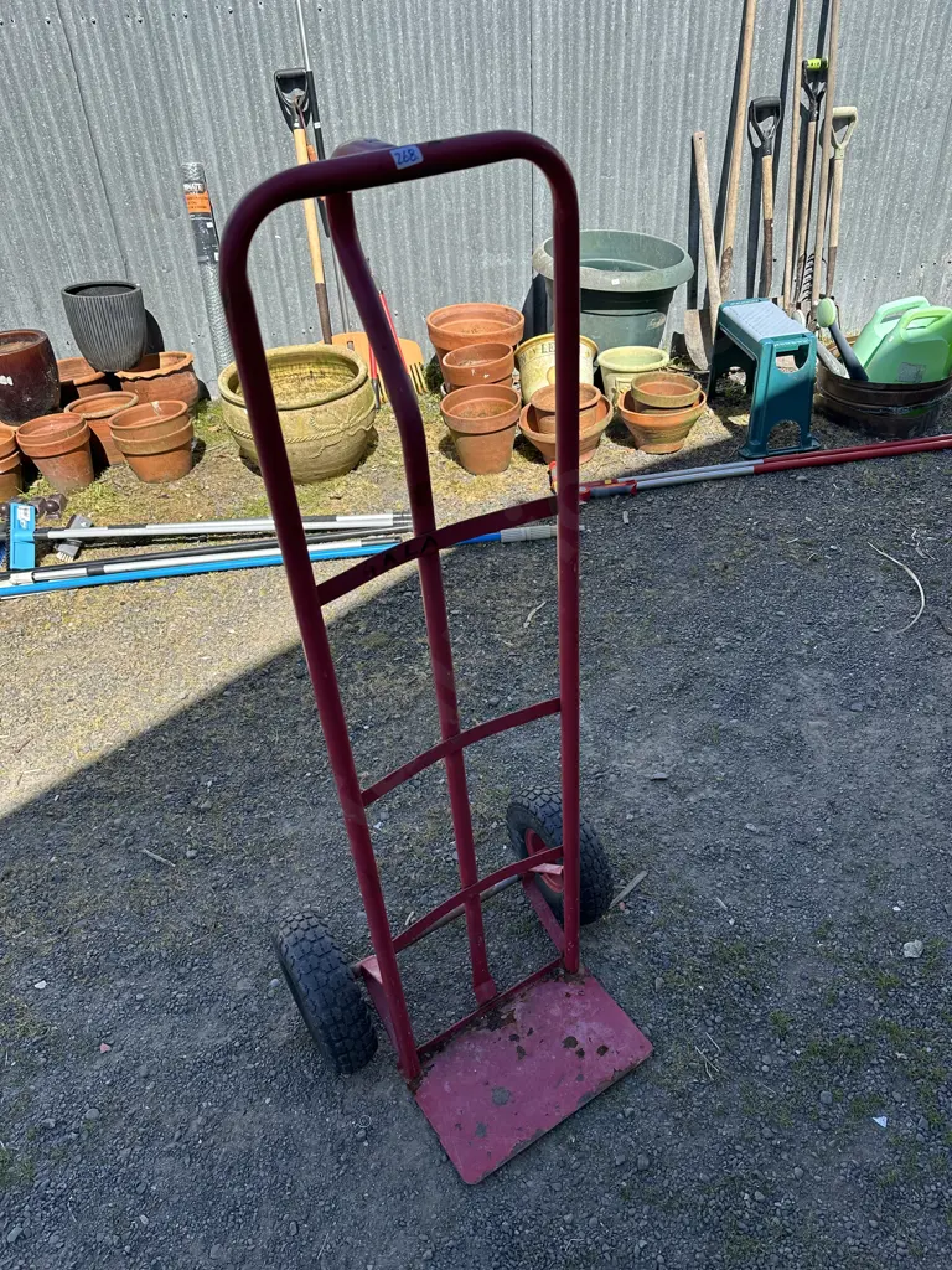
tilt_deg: -38.0
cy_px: 635
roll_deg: +3.4
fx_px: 880
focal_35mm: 24
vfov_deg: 71.6
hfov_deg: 56.8
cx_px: 476
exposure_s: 1/2203
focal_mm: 6.86
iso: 80
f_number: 1.78
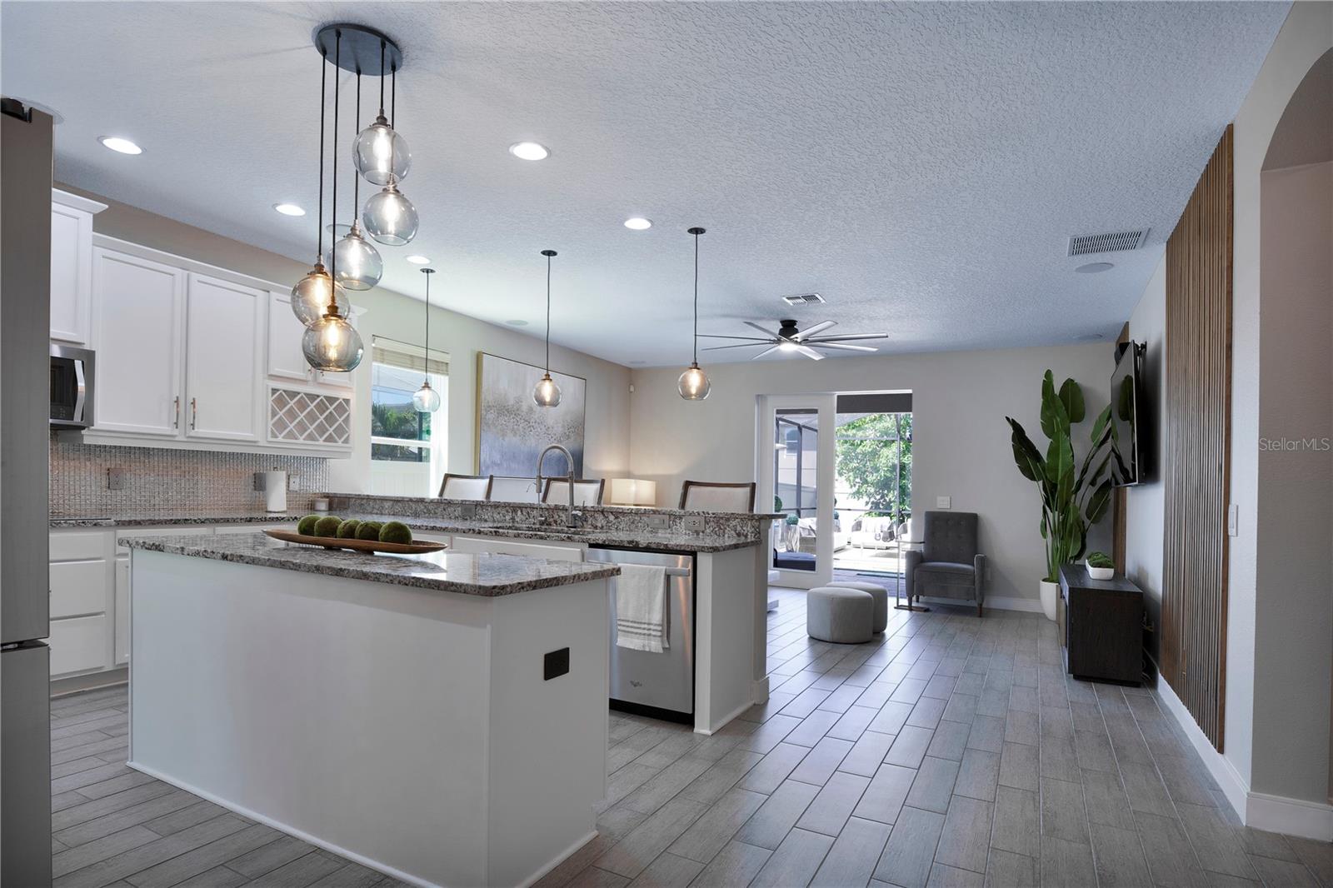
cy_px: 444
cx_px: 666
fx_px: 666
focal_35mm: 18
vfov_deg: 67.4
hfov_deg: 90.0
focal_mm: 12
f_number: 5.6
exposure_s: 1/8
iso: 200
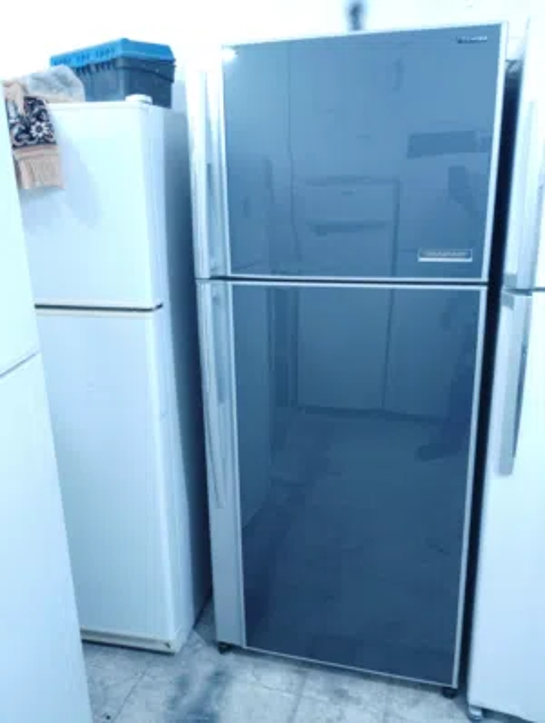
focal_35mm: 29
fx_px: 607
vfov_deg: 61.6
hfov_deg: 48.4
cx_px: 272
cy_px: 362
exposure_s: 1/33.3
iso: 530
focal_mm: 4.25
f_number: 1.8
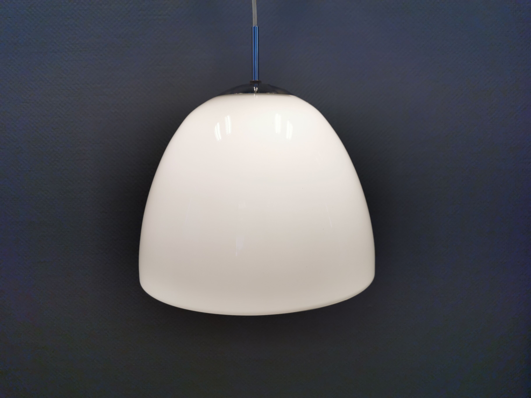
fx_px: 414
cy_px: 199
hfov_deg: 65.3
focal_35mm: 27
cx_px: 266
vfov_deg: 51.4
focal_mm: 5.56
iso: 50
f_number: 1.6
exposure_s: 1/119
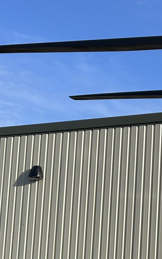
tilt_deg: +8.8
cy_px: 170
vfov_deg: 24.0
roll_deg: +0.7
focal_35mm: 86
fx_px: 607
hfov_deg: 13.1
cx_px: 328
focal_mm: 5.7
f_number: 1.5
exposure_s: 1/3460
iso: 50
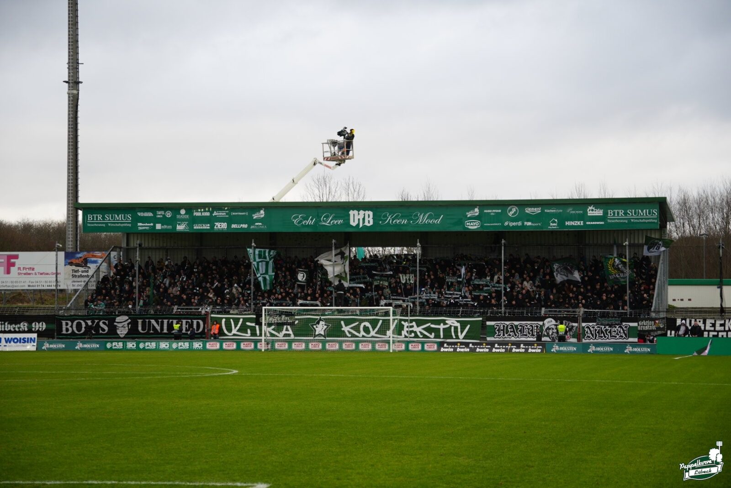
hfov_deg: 21.7
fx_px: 1910
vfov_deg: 14.6
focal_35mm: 94
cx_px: 366
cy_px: 244
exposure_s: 1/100
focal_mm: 63
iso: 200
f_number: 4.5
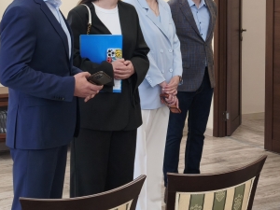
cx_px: 231
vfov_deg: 15.9
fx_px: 744
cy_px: 24
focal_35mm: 92
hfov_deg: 21.0
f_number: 1.62
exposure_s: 1/100
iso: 100
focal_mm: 6.45
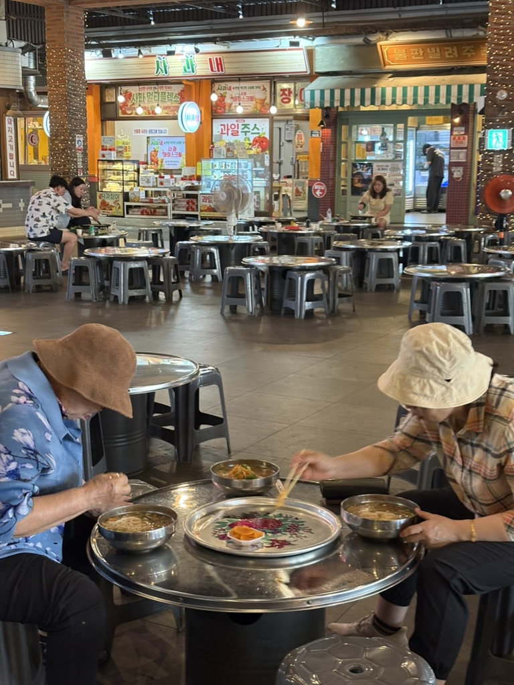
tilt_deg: -8.4
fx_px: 1030
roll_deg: +0.7
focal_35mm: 52
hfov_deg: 28.0
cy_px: 342
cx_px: 257
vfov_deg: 36.8
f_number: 1.6
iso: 200
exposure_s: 1/40
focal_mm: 5.96
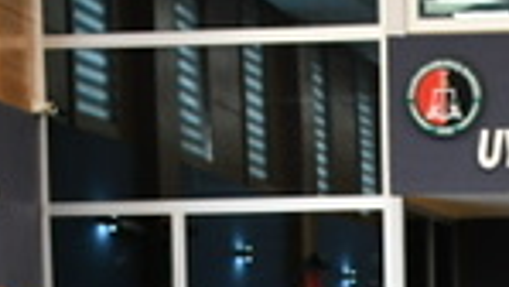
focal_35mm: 175
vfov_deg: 6.6
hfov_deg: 12.1
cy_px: 654
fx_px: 2363
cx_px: 591
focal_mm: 26
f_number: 3.8
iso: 1600
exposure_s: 1/125
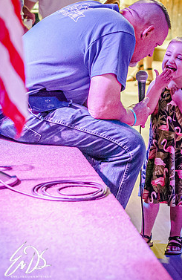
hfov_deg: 9.3
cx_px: 170
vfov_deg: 14.3
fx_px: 1112
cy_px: 81
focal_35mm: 144
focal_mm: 55
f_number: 2.8
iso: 2500
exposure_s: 1/125
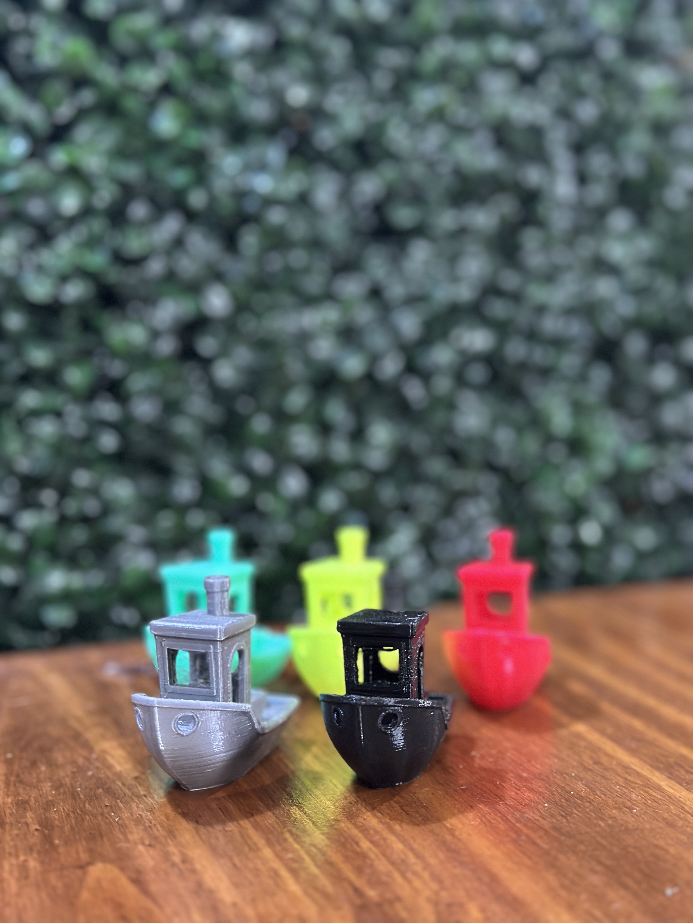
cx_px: 346
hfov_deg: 30.3
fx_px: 1281
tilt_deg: -5.3
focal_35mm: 48
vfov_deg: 39.7
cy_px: 462
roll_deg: +0.6
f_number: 1.78
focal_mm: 6.86
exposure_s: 1/33
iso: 640
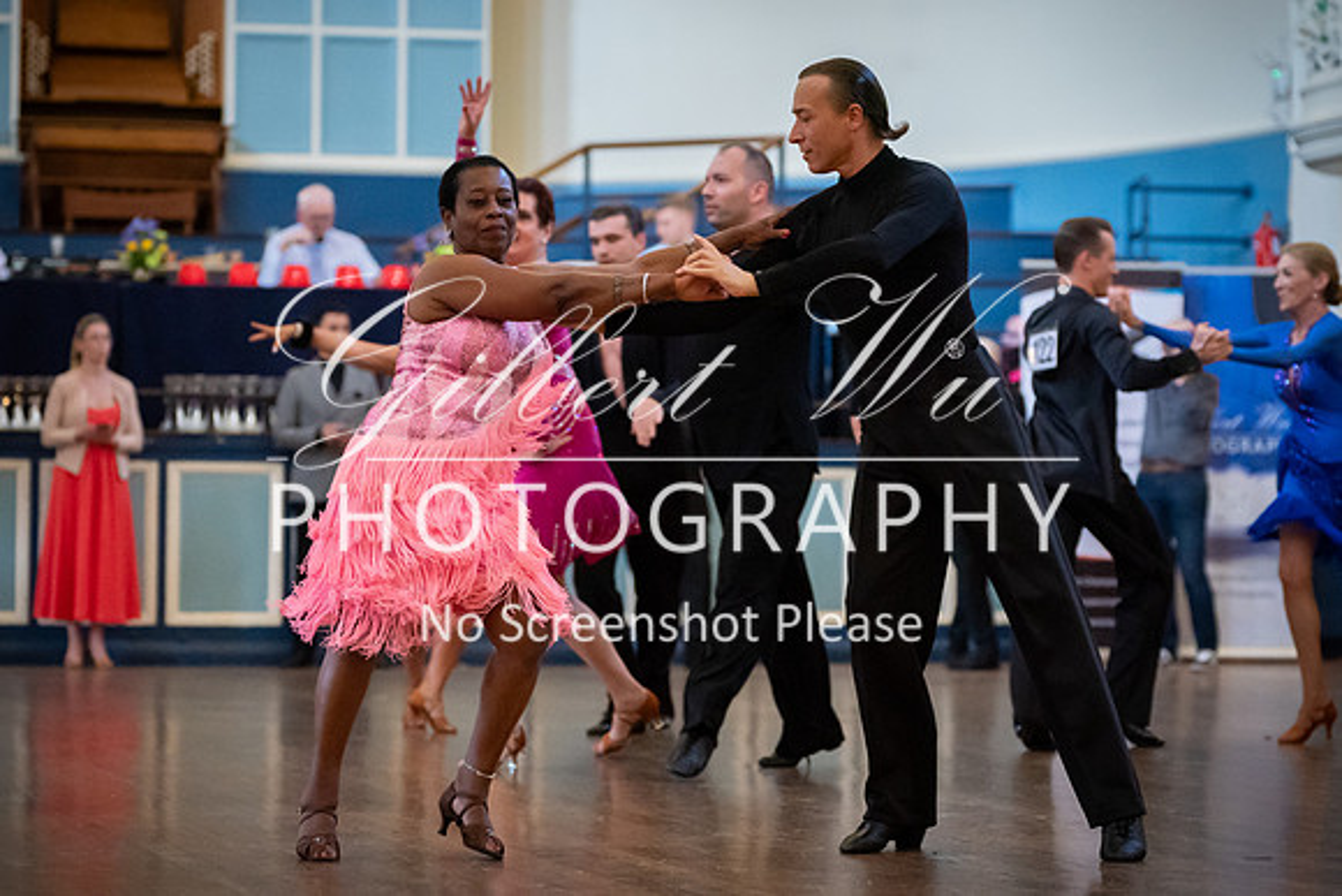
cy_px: 397
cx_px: 644
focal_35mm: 114
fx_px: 4240
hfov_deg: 18.0
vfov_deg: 12.1
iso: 6400
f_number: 2.8
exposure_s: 1/500
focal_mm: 90
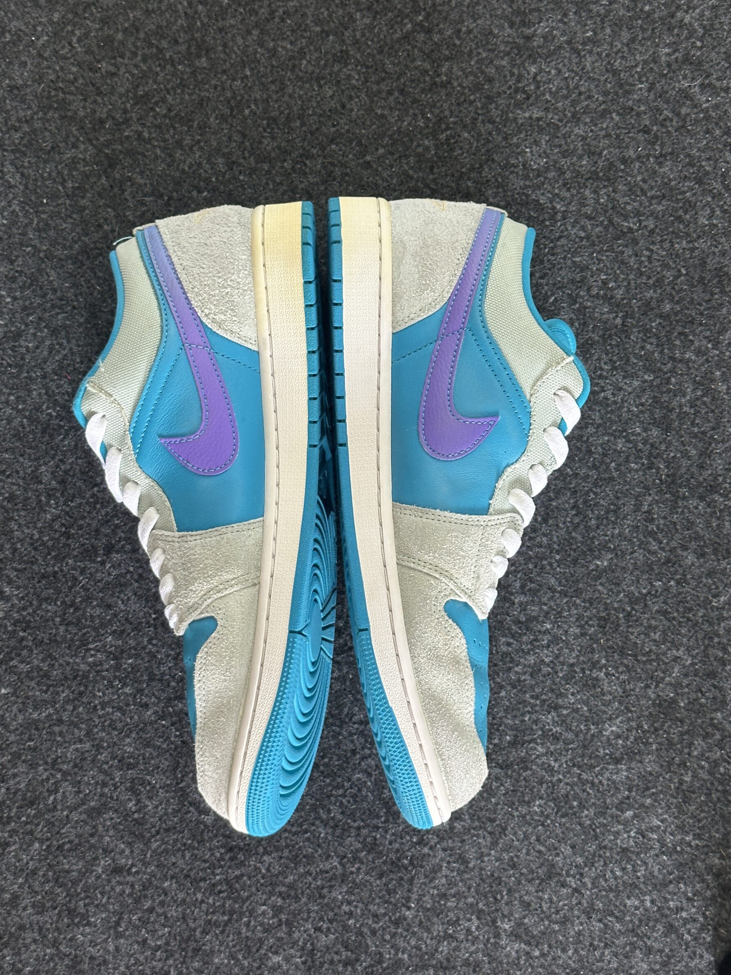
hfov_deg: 28.0
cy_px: 481
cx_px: 342
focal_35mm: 52
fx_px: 1464
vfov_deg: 36.8
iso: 160
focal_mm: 6.86
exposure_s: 1/50
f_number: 1.78
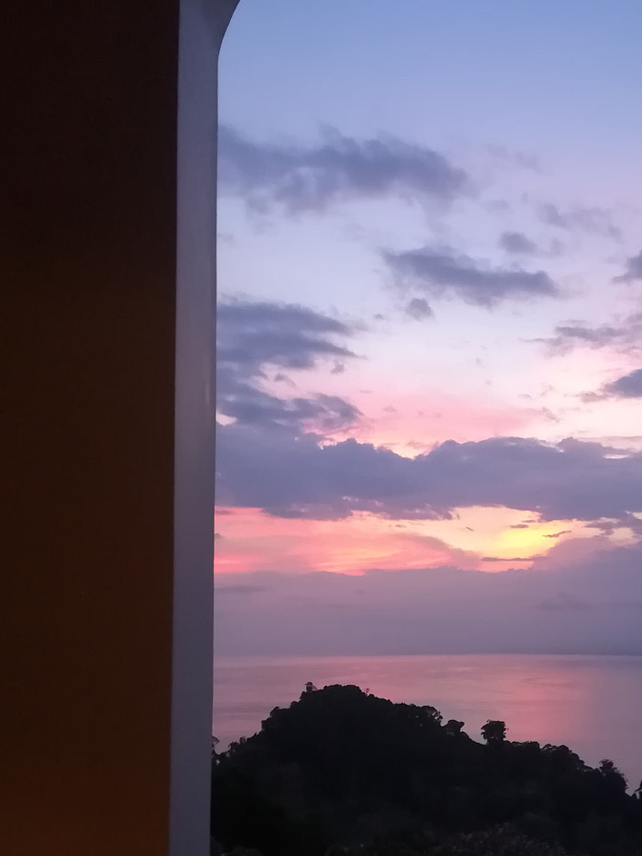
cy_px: 551
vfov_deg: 42.5
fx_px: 1088
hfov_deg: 32.3
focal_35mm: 44
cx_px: 480
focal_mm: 3.83
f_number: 2.2
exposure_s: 1/25
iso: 400
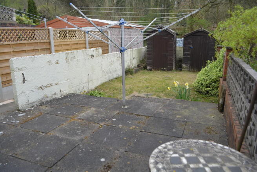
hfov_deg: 67.4
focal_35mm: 27
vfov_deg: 48.0
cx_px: 128
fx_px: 193
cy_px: 86
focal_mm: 18
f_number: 5.6
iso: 250
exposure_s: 1/125
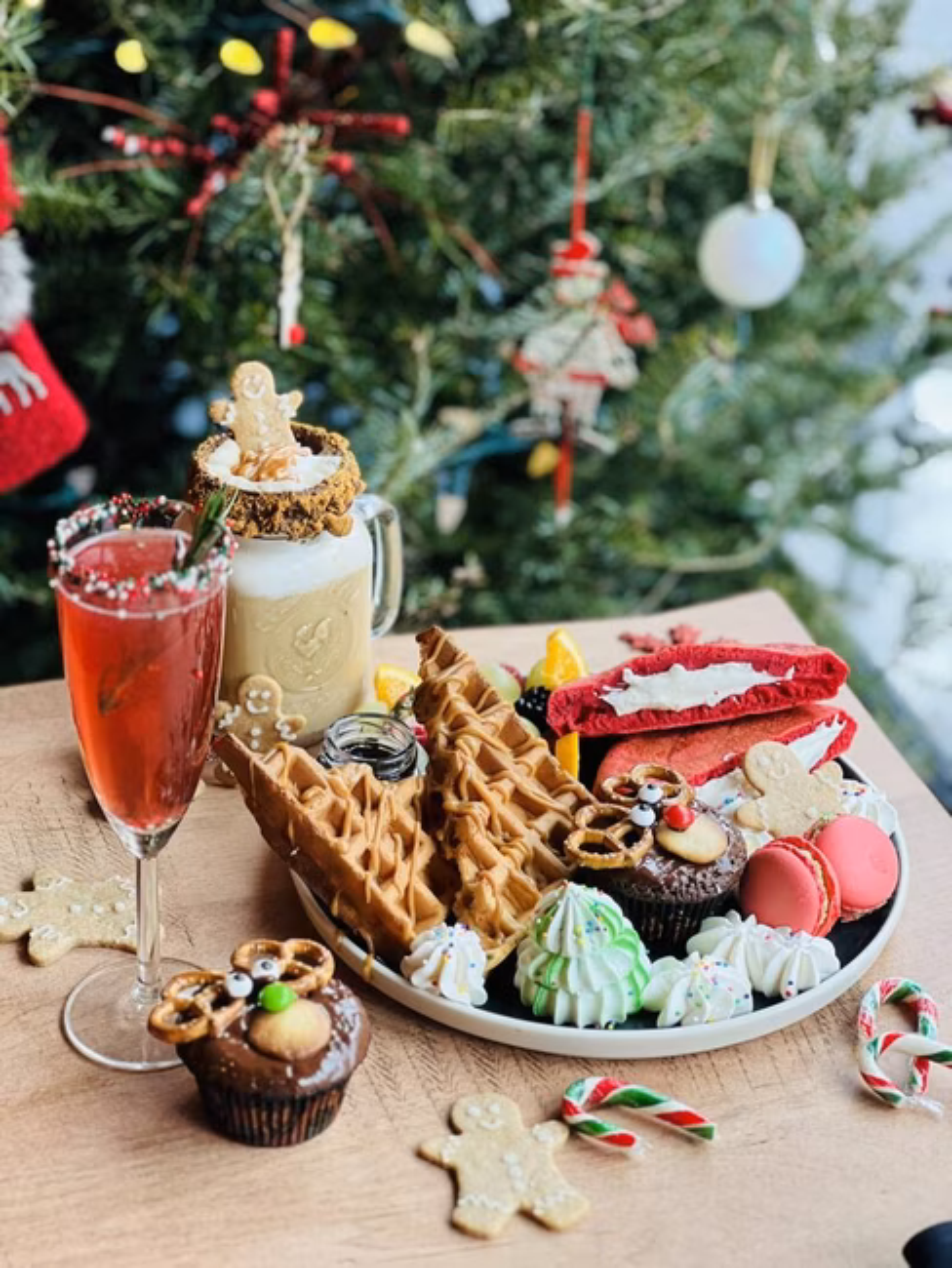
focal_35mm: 77
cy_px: 634
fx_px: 2822
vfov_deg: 25.3
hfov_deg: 19.2
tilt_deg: -31.3
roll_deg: -2.1
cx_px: 476
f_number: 2.8
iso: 160
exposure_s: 1/40
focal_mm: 9
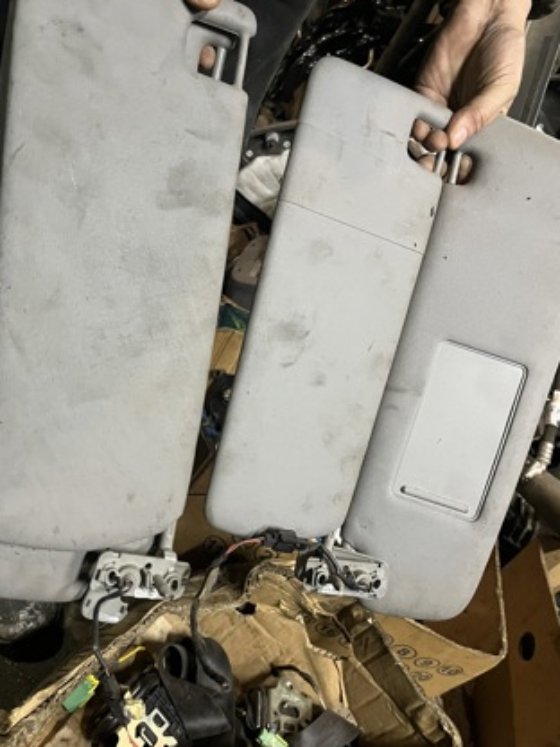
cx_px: 251
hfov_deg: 46.7
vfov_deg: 60.0
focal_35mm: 30
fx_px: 647
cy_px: 361
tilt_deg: -38.4
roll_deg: -30.0
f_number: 1.6
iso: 500
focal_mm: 5.1
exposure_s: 1/33
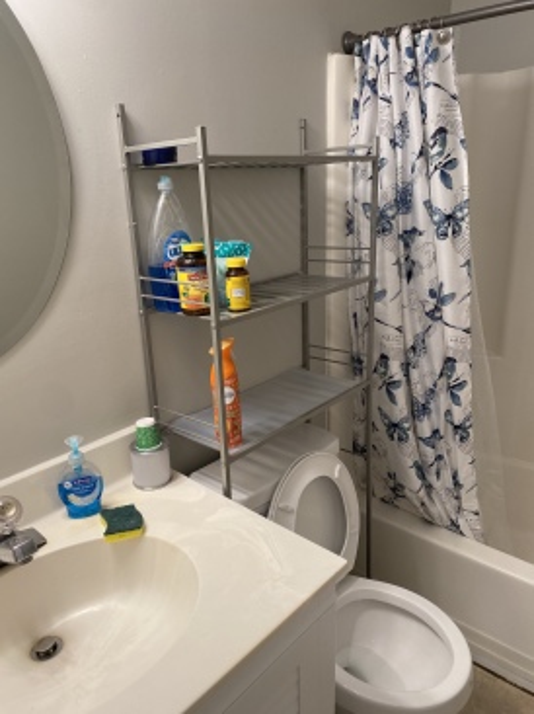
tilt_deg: -18.7
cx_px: 267
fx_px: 535
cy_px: 357
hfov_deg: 53.0
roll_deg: +0.8
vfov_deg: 67.3
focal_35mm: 26
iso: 80
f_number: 1.8
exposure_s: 1/60
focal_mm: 4.25
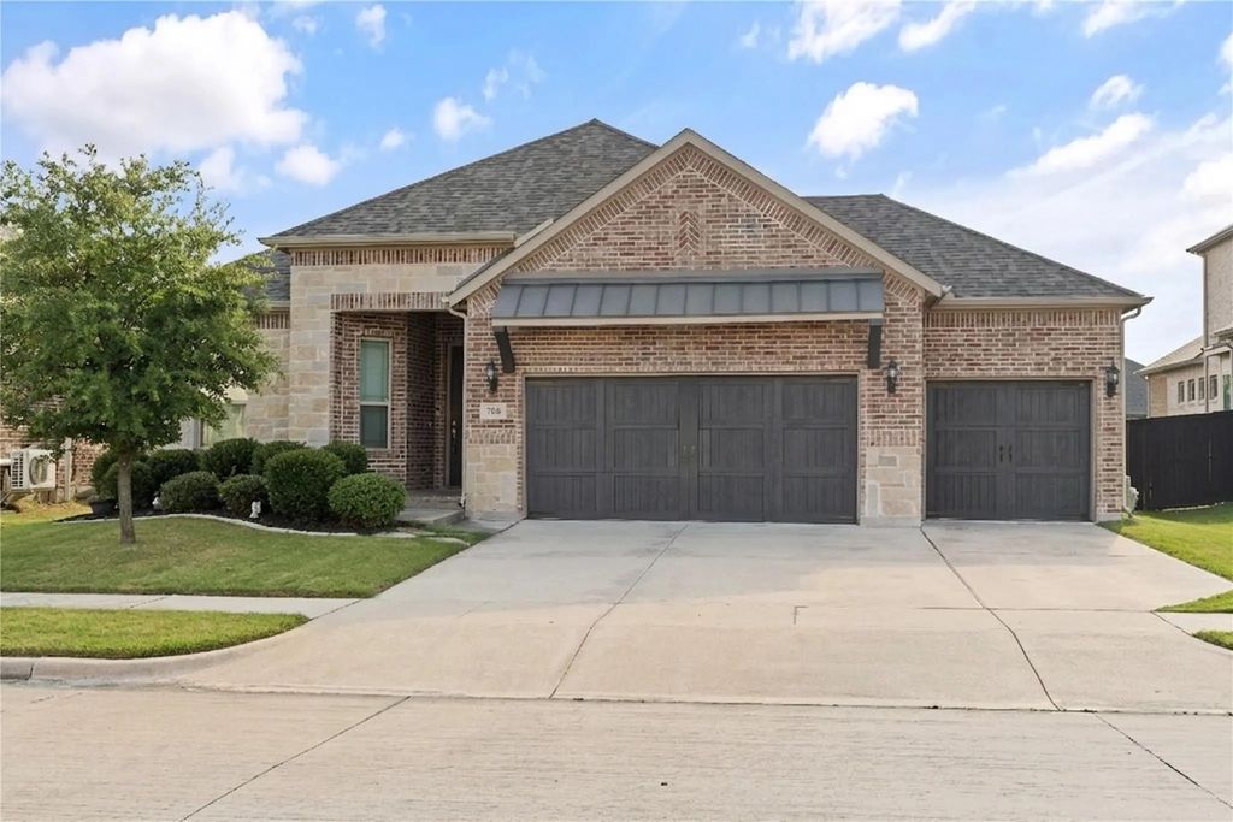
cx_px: 616
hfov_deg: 54.4
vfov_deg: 37.9
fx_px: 1199
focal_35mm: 35
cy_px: 411
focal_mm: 35
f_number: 10
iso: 100
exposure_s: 1/50
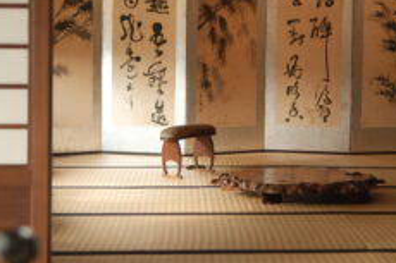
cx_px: 241
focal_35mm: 87
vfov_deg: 15.6
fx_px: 956
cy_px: 58
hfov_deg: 23.4
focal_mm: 33
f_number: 1.6
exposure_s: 1/250
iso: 320
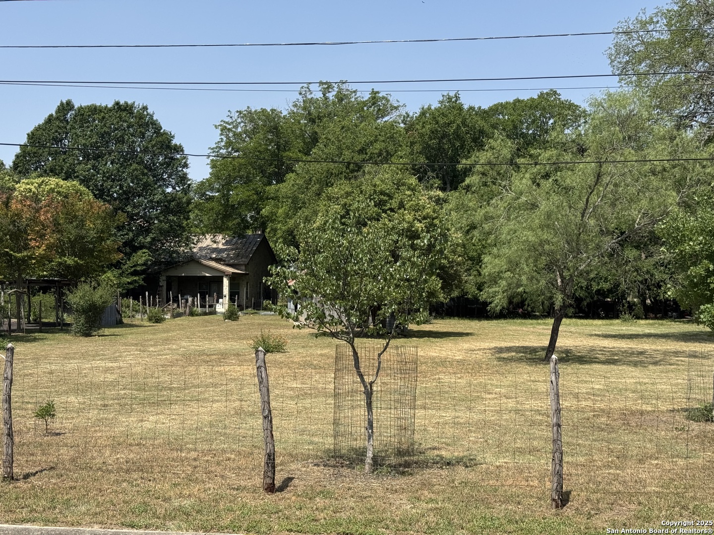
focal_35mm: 48
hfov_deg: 39.7
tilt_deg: -0.5
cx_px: 357
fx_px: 990
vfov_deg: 30.3
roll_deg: -0.8
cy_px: 268
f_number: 1.78
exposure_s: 1/3257
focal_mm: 6.76
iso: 64
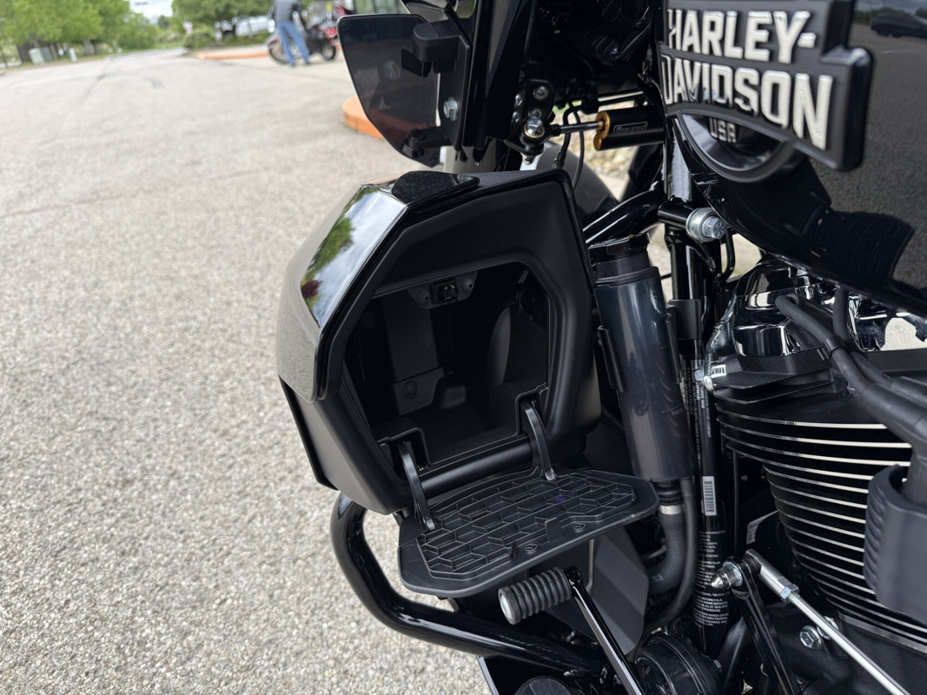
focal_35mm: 24
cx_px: 464
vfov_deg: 56.8
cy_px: 348
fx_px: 643
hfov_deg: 71.6
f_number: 1.78
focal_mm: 6.76
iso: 80
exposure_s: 1/920
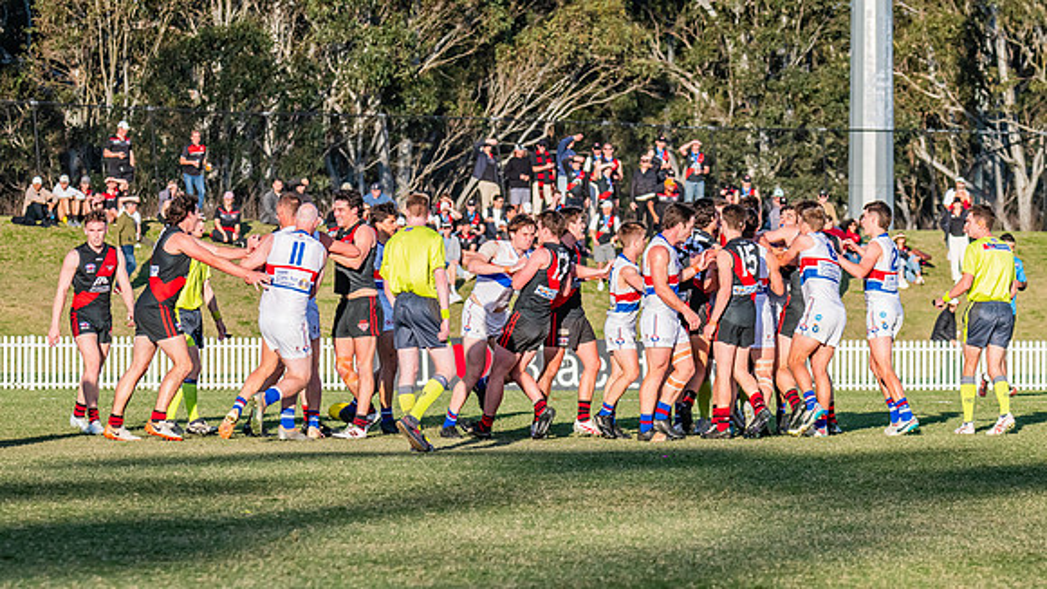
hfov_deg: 8.0
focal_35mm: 268
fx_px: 7440
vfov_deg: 4.5
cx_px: 460
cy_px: 249
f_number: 9
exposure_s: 1/1600
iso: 800
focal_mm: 195
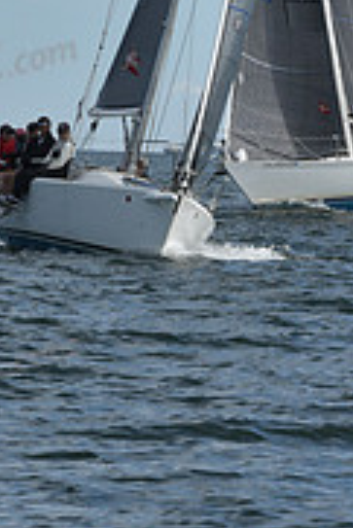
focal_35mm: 480
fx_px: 7046
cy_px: -99
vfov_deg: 4.3
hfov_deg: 2.9
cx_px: 229
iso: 320
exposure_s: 1/1000
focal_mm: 150
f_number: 11
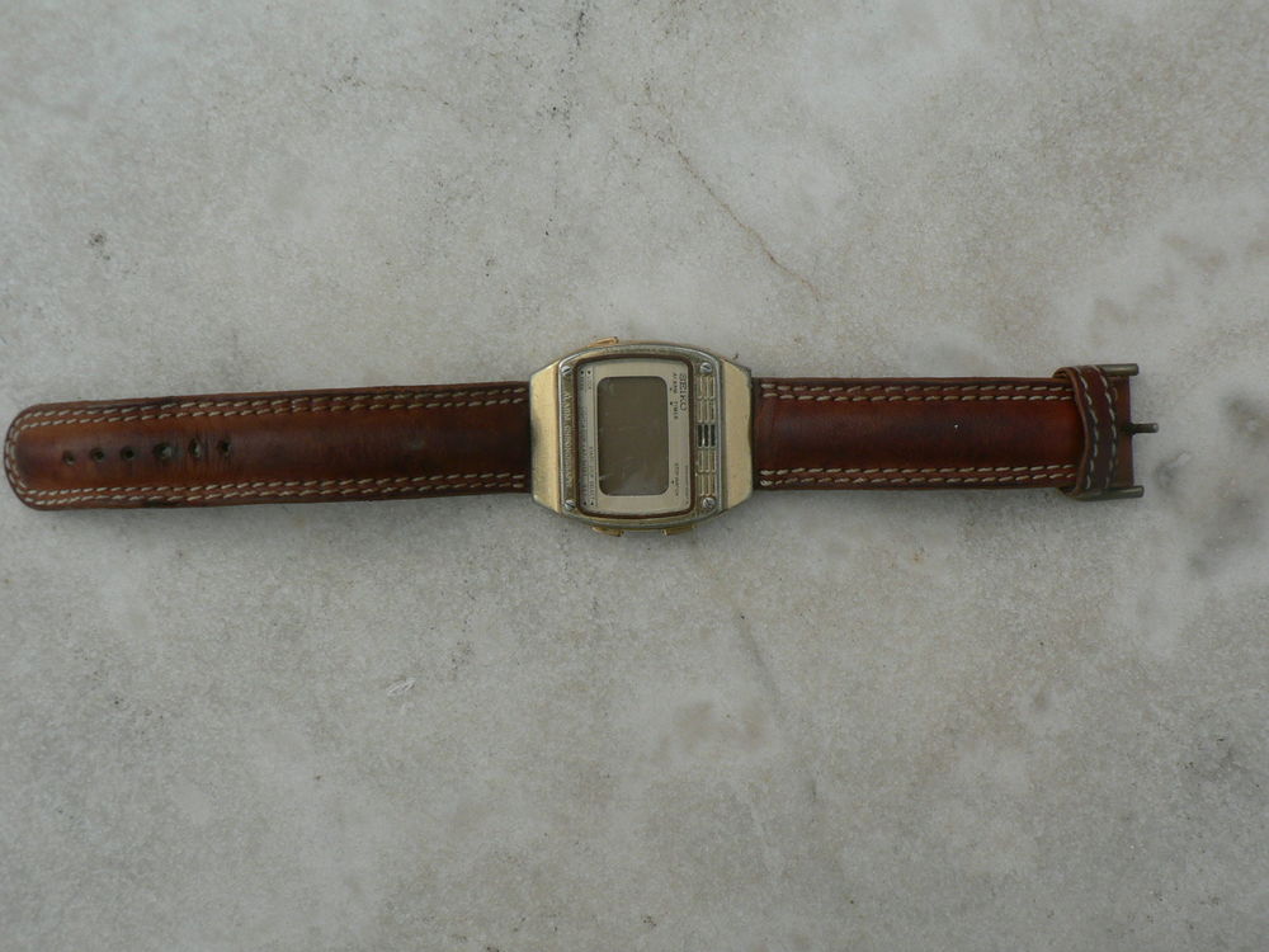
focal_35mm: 36
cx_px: 634
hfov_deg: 51.4
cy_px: 476
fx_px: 1320
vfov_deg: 39.7
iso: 80
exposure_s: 1/320
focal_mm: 6
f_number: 4
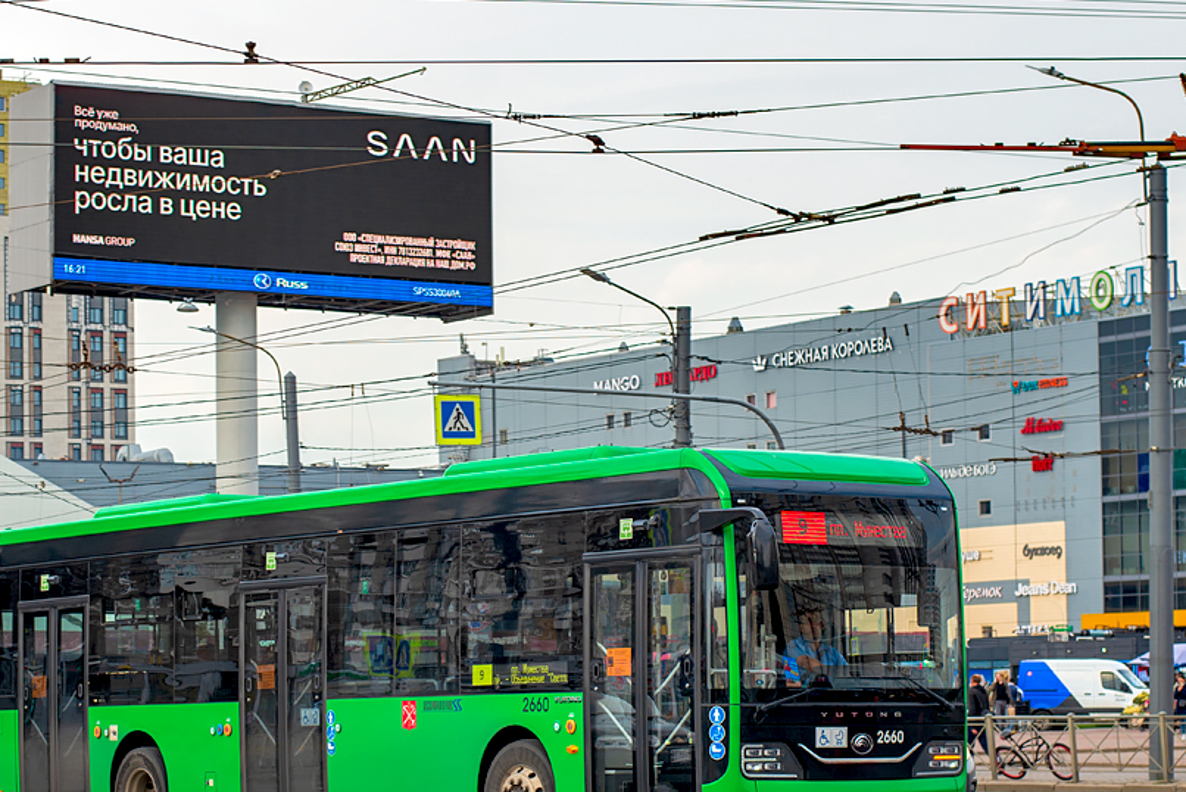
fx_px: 3065
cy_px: 524
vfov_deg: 14.7
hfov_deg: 21.9
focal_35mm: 93
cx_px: 455
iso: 125
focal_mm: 50
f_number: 5.6
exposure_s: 1/320
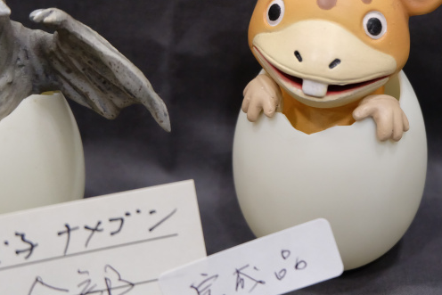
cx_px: 334
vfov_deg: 17.3
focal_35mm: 79
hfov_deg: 25.3
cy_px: 131
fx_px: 970
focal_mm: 32.5
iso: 3200
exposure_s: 1/100
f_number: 5
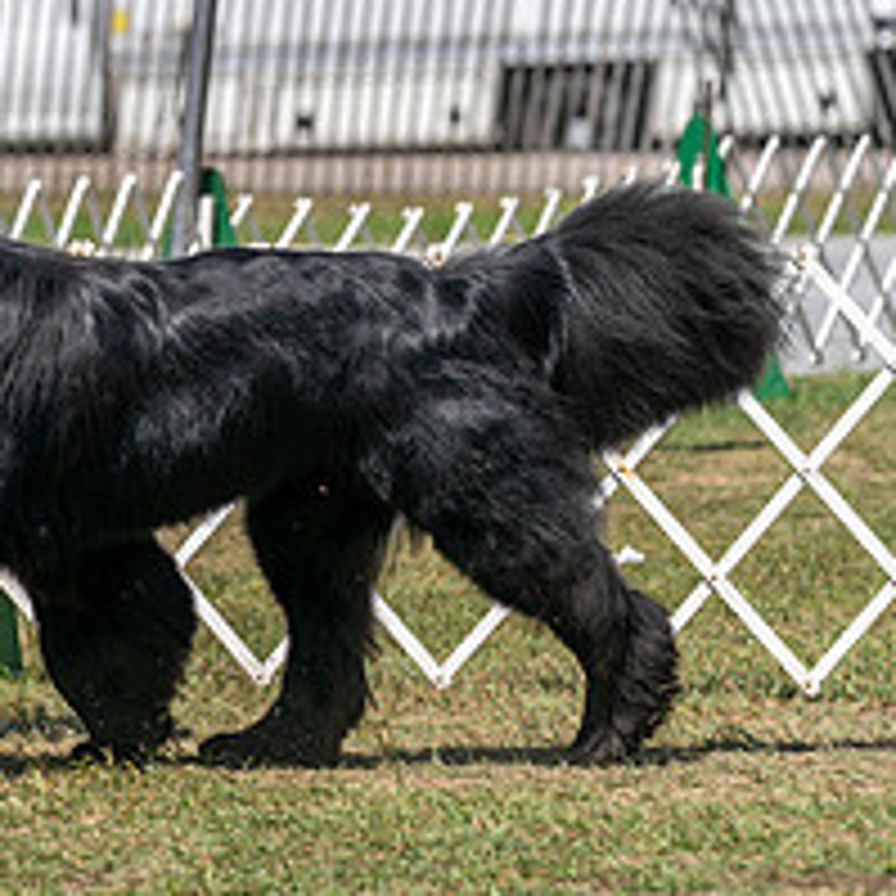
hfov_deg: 4.1
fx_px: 12475
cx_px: -133
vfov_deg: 4.1
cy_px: 45
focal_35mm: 426
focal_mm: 148
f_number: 4.5
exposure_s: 1/1600
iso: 160
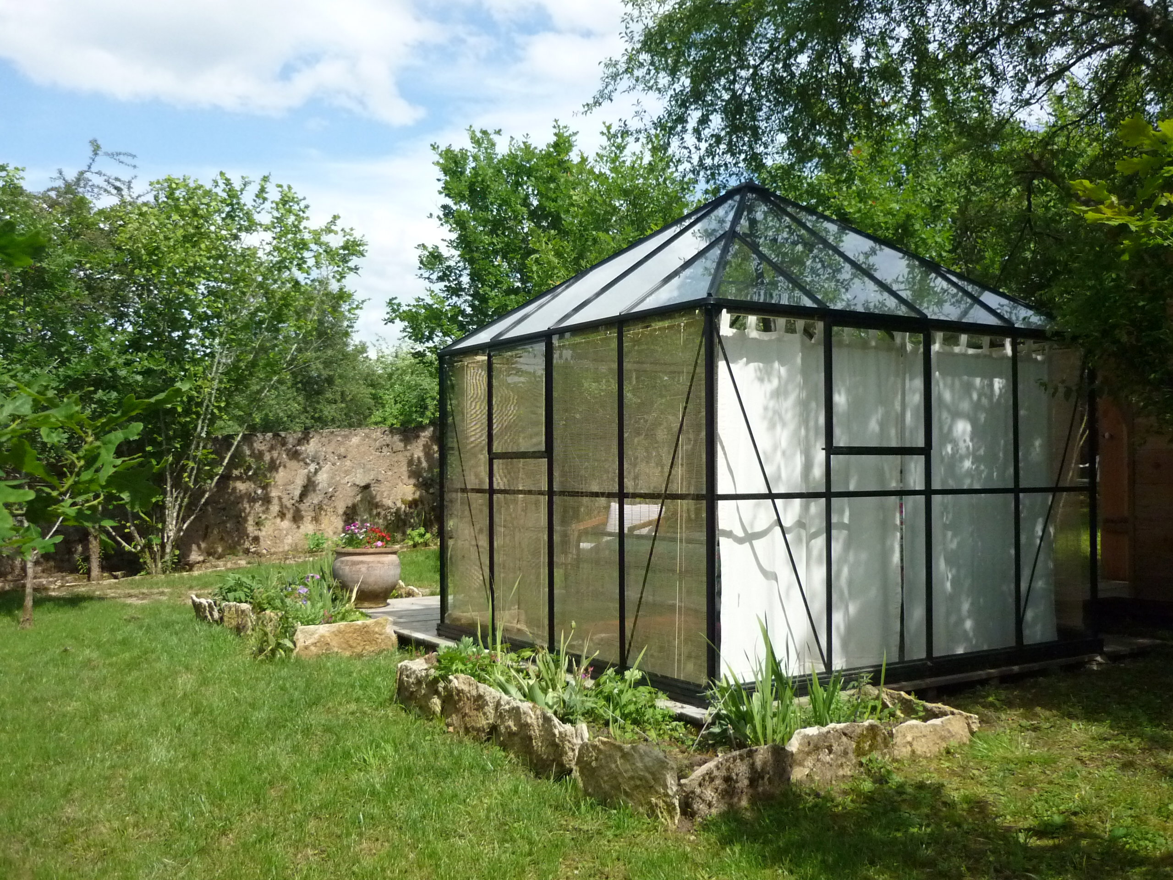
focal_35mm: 33
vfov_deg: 42.9
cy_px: 440
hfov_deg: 55.4
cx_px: 586
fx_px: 1118
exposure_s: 1/640
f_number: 8
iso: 400
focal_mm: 5.5
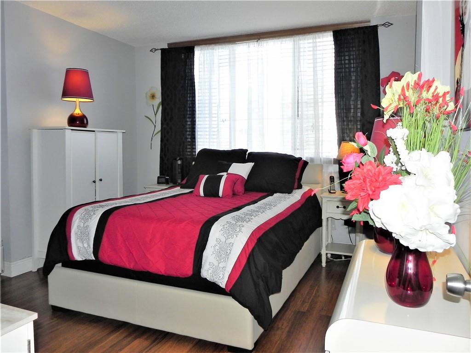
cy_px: 176
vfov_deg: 53.0
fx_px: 354
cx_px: 236
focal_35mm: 26
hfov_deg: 67.3
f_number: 3.5
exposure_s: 1/90.7
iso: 160
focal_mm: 4.6
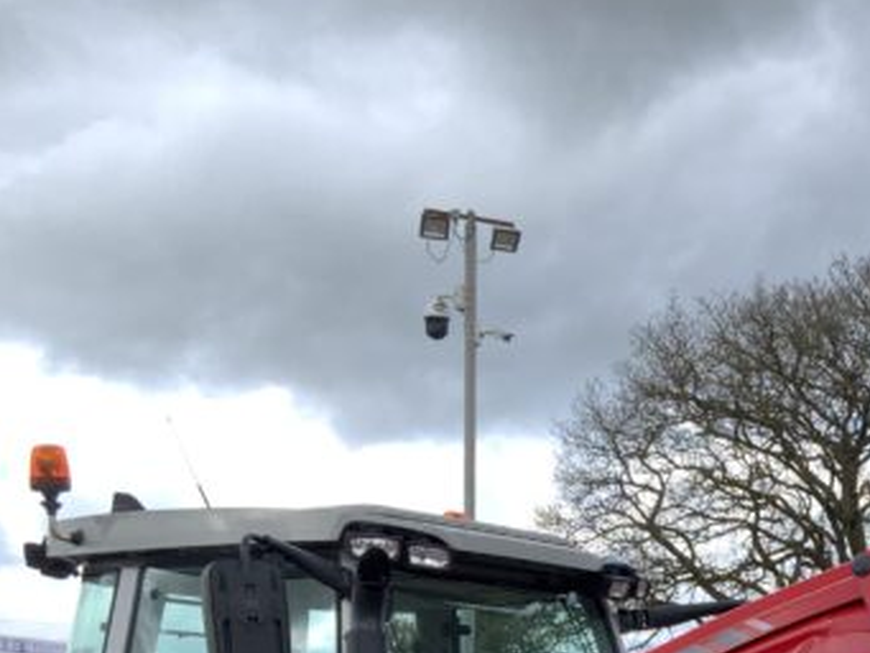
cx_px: 934
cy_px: 786
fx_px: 2187
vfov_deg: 16.3
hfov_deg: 21.4
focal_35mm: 87
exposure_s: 1/151
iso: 16
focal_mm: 3
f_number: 1.8
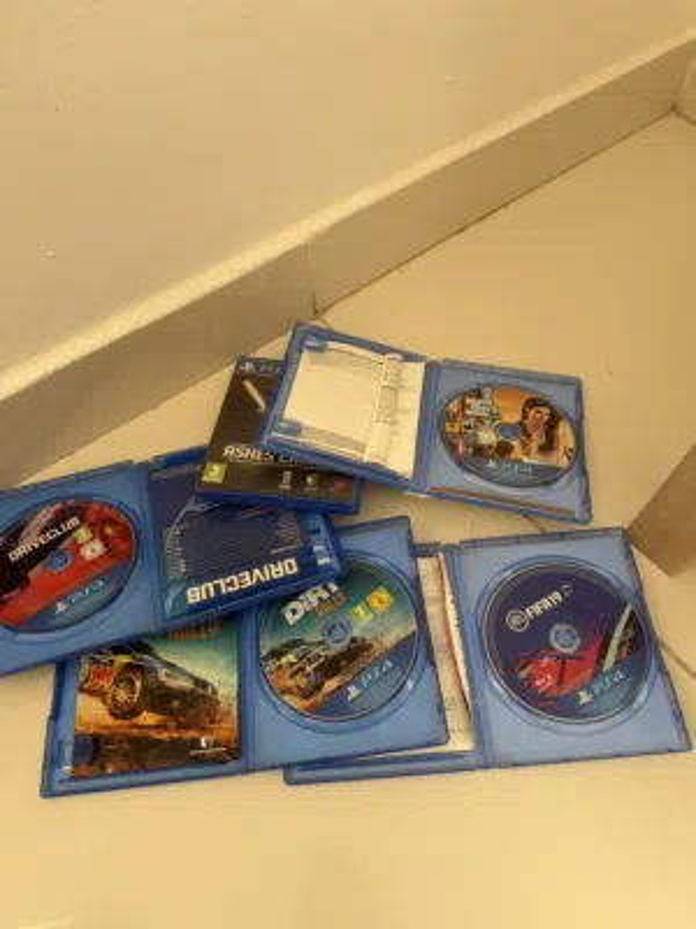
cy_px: 464
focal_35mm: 24
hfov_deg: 56.8
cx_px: 348
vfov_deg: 71.6
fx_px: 643
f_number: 1.78
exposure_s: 1/121
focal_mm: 6.76
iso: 160
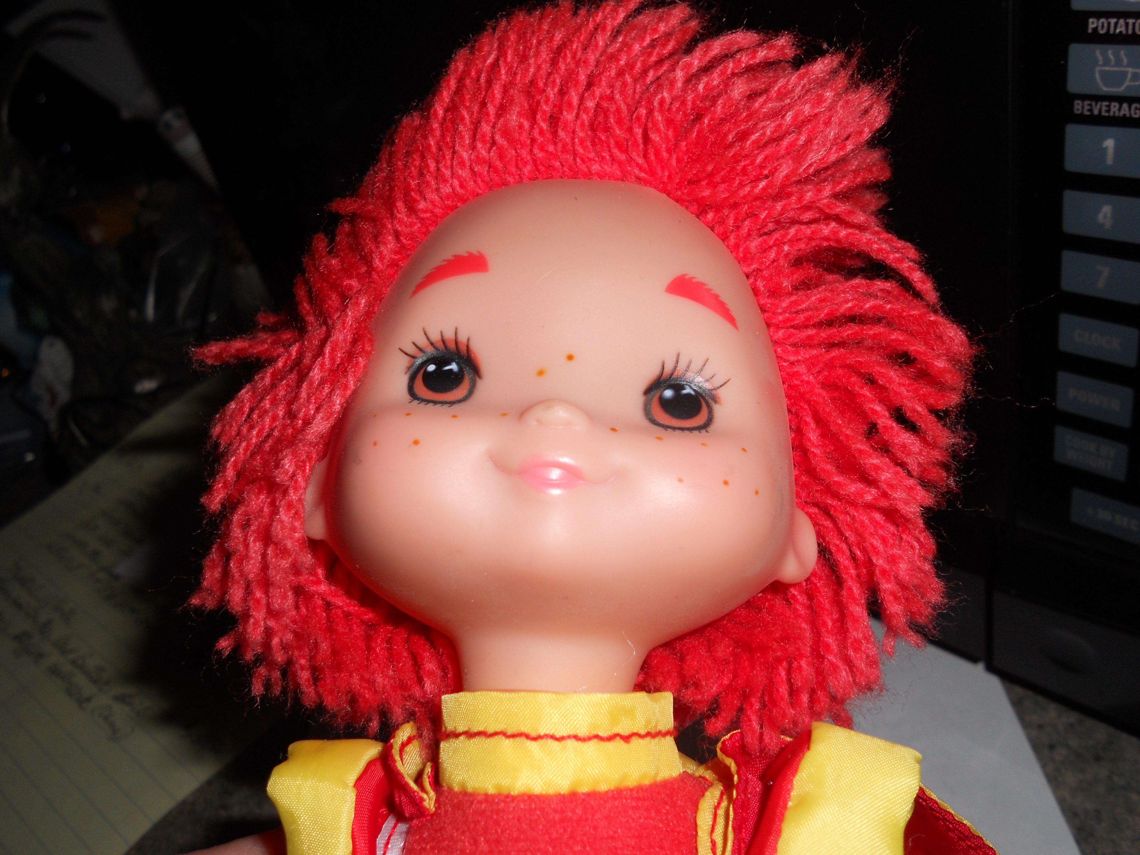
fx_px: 1054
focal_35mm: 32
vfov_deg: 44.2
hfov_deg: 56.8
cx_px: 570
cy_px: 428
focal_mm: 5.8
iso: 80
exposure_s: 1/25
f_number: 8.8
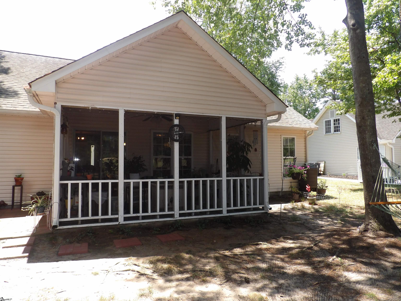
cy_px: 150
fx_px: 278
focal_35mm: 24
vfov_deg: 56.8
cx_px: 200
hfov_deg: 71.6
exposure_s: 1/204
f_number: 3.2
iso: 100
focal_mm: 4.3
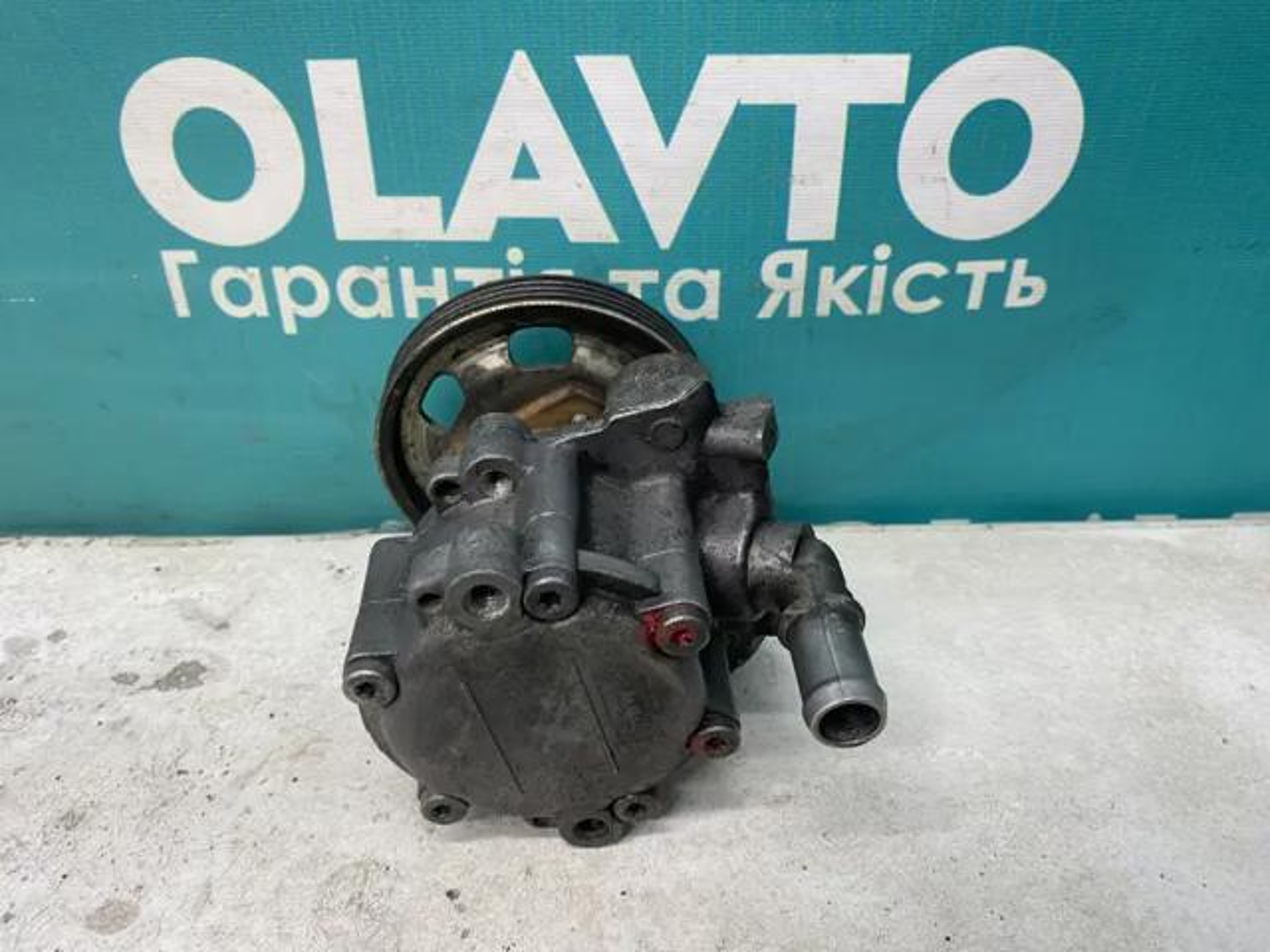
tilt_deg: -35.9
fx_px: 954
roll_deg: +3.4
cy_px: 476
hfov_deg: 67.3
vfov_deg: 53.1
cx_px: 635
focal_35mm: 26
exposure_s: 1/50
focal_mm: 4.25
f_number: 1.8
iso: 64
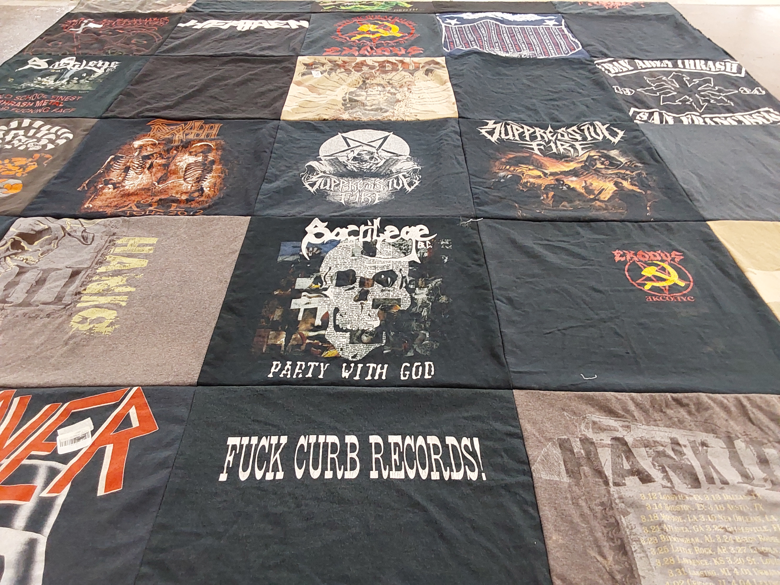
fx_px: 631
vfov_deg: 49.7
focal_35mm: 28
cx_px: 390
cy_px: 292
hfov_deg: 63.4
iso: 320
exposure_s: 1/60
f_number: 1.9
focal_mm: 2.91
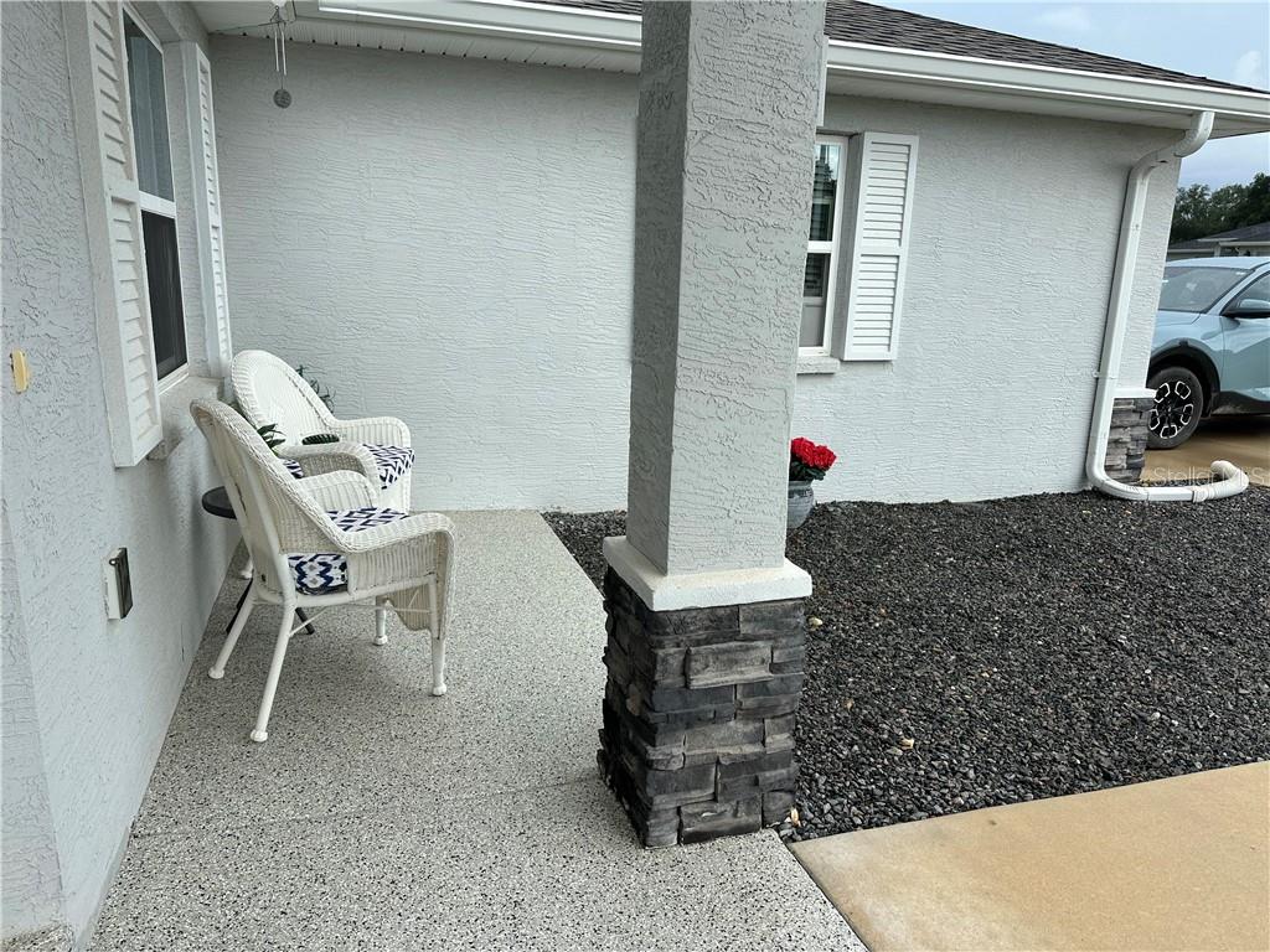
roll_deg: -1.6
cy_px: 476
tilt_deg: -12.9
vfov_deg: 56.8
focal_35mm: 24
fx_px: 881
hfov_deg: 71.6
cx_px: 635
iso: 80
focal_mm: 6.86
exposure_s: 1/1562
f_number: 1.78
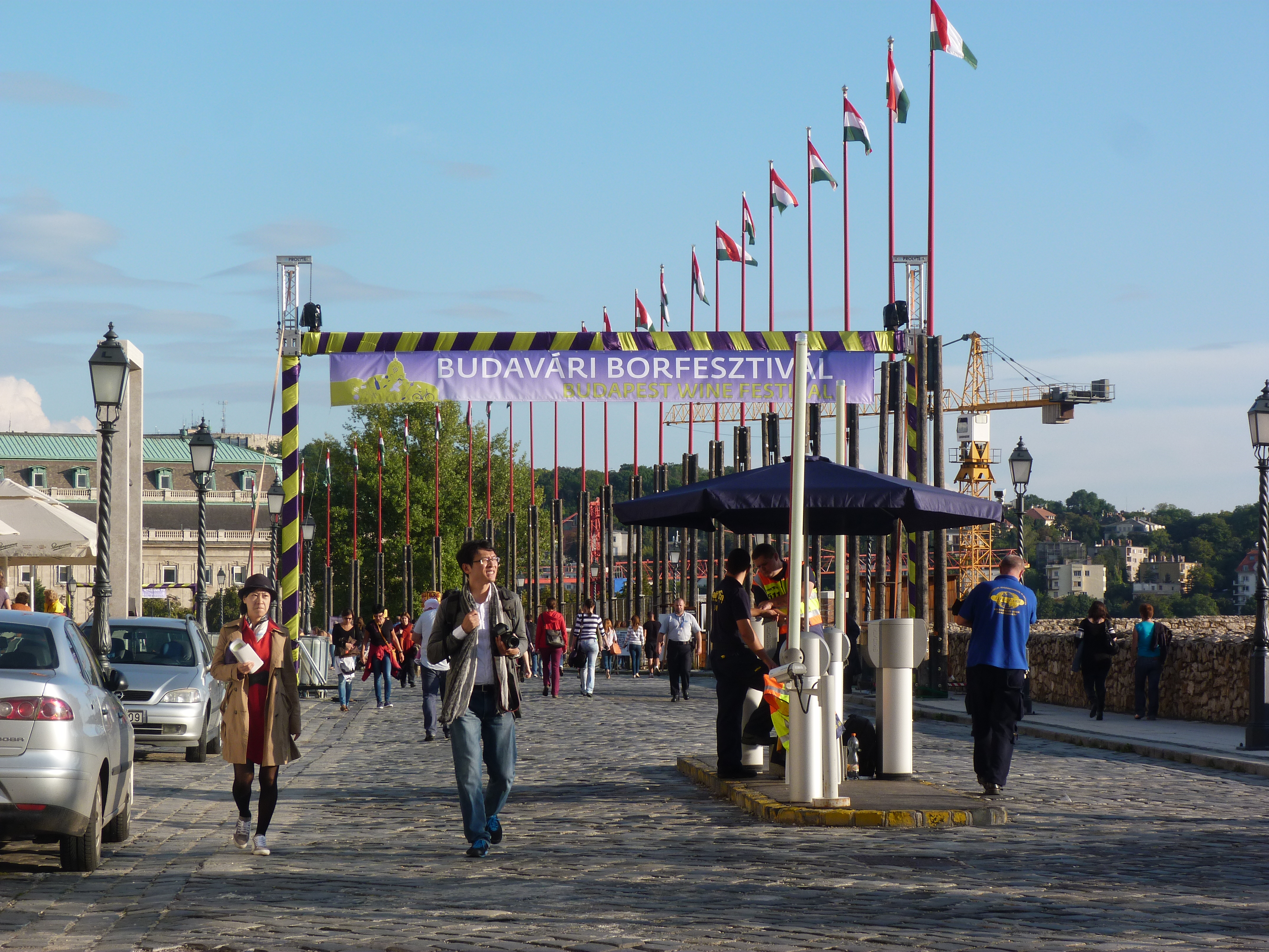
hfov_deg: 20.7
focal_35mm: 95
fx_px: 3483
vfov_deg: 15.6
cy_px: 476
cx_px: 634
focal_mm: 17.2
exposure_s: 1/250
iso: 80
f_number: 5.6
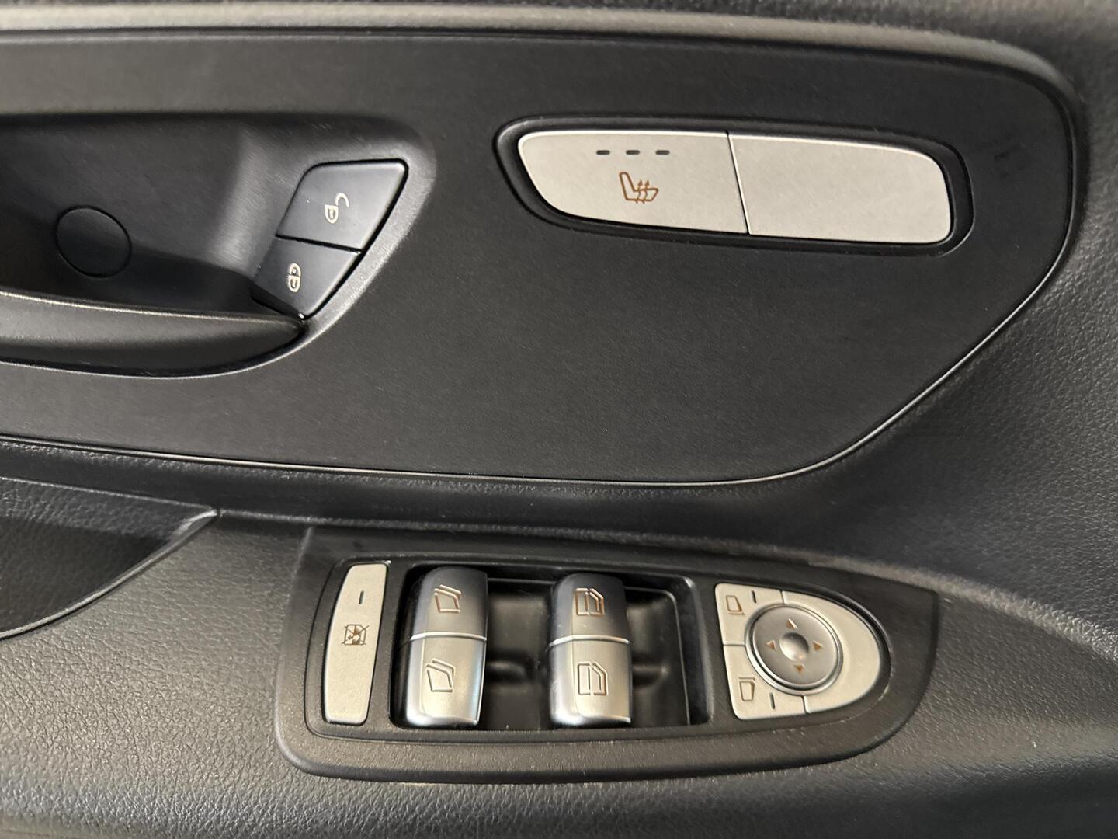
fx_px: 775
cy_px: 420
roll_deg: +1.7
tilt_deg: -30.3
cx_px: 559
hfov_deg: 71.6
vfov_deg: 56.8
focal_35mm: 24
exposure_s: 1/33
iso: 800
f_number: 1.78
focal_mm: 6.76
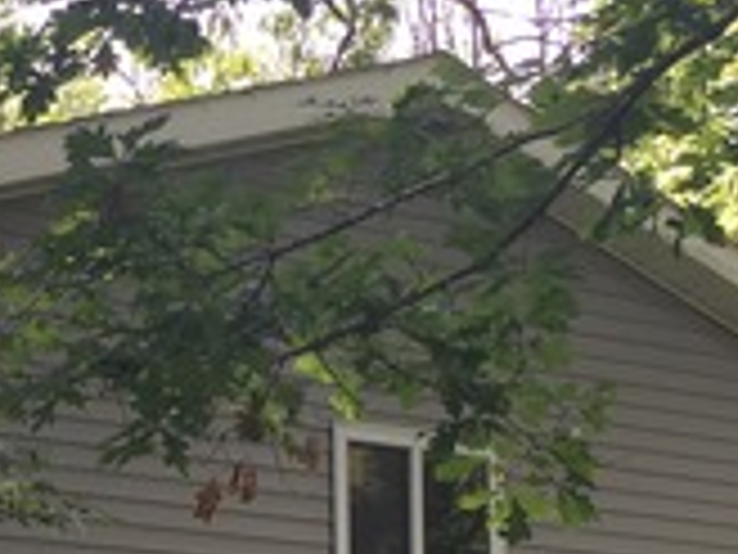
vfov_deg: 12.6
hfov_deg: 17.0
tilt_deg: +5.8
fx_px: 2409
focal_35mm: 113
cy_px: 743
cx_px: -32
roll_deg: -1.0
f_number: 2.2
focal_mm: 4.15
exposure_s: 1/198
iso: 32
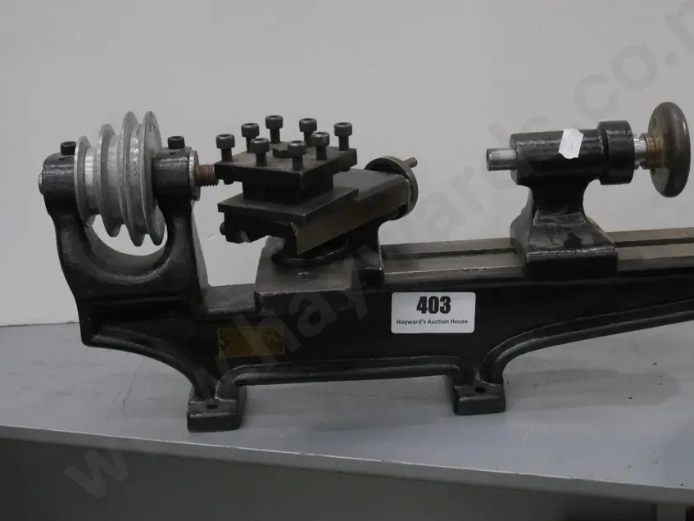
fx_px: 1163
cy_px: 237
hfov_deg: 33.1
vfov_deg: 25.2
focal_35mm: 58
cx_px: 408
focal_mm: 24
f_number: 5
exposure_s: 1/80
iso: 3200
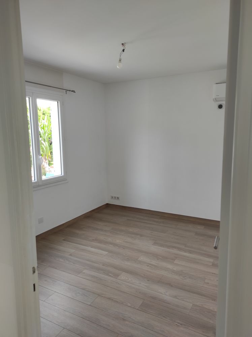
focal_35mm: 25
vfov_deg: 69.4
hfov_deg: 54.8
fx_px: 243
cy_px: 168
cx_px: 126
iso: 116
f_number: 1.89
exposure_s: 1/50
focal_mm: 5.43
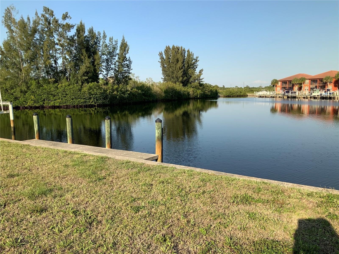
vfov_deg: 48.2
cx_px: 170
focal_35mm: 29
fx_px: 284
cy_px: 127
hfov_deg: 61.7
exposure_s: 1/1490
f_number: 1.8
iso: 16
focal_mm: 3
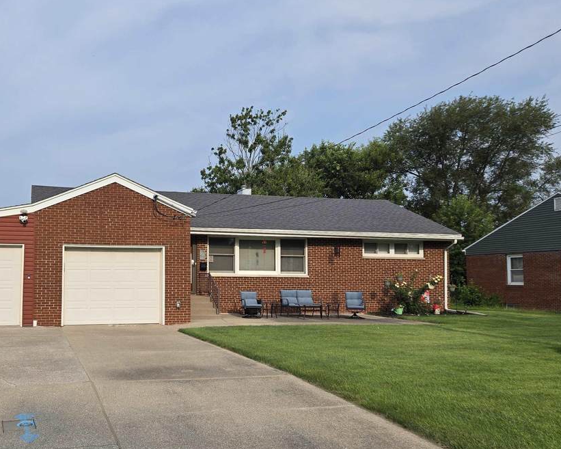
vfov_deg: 42.2
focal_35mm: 35
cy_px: 249
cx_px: 162
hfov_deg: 50.0
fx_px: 581
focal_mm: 5.4
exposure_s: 1/1854
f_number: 1.8
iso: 25
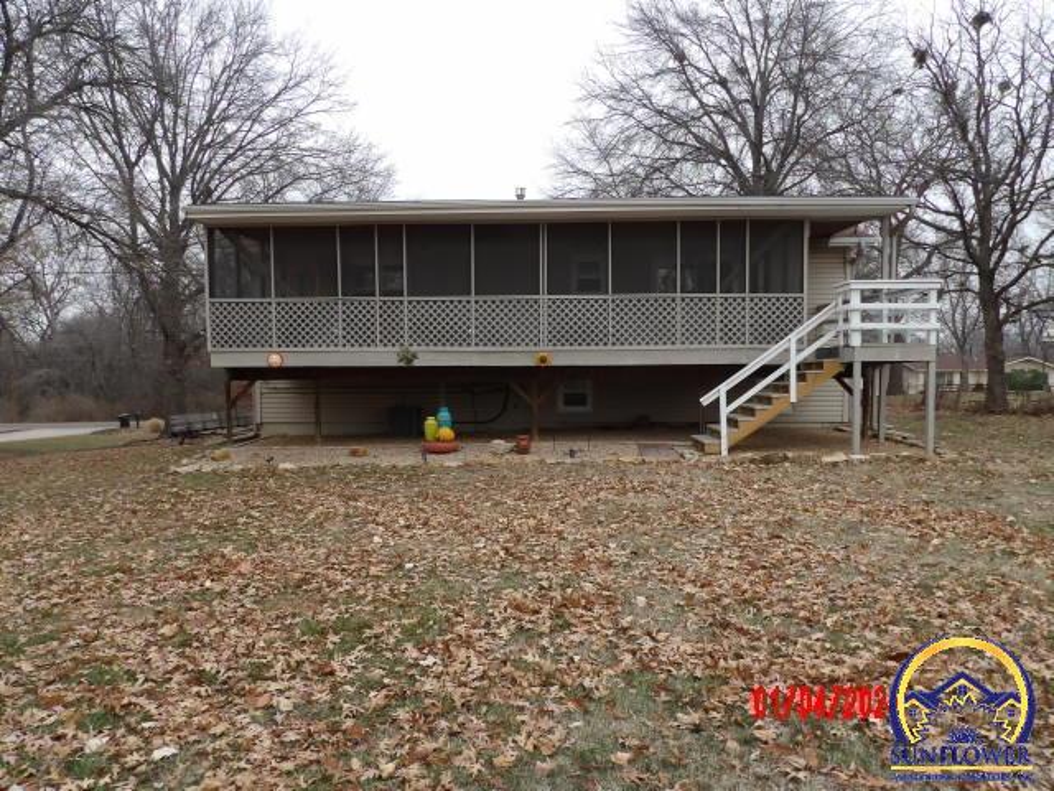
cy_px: 396
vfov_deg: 56.8
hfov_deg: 71.6
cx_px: 527
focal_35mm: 24
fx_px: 731
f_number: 3.2
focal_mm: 4.3
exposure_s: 1/294
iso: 100
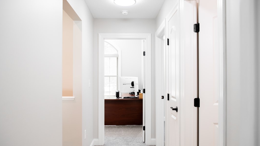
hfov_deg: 61.0
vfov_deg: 36.7
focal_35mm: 32
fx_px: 221
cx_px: 131
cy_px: 78
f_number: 5.6
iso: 1250
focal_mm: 30
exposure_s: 1/80
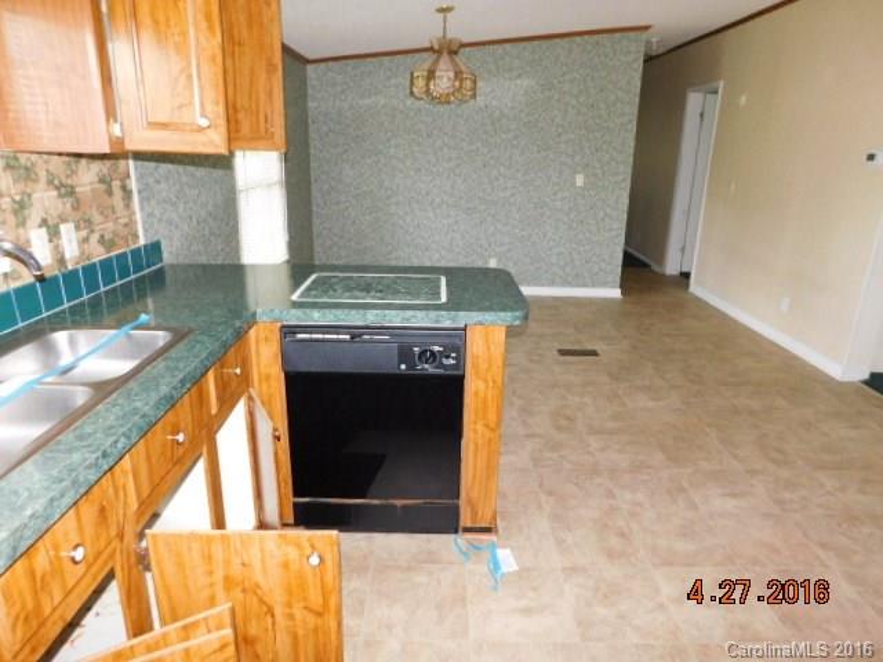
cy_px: 331
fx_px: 587
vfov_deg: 58.9
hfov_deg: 73.9
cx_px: 442
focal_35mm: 23
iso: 250
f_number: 3
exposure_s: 1/30
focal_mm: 4
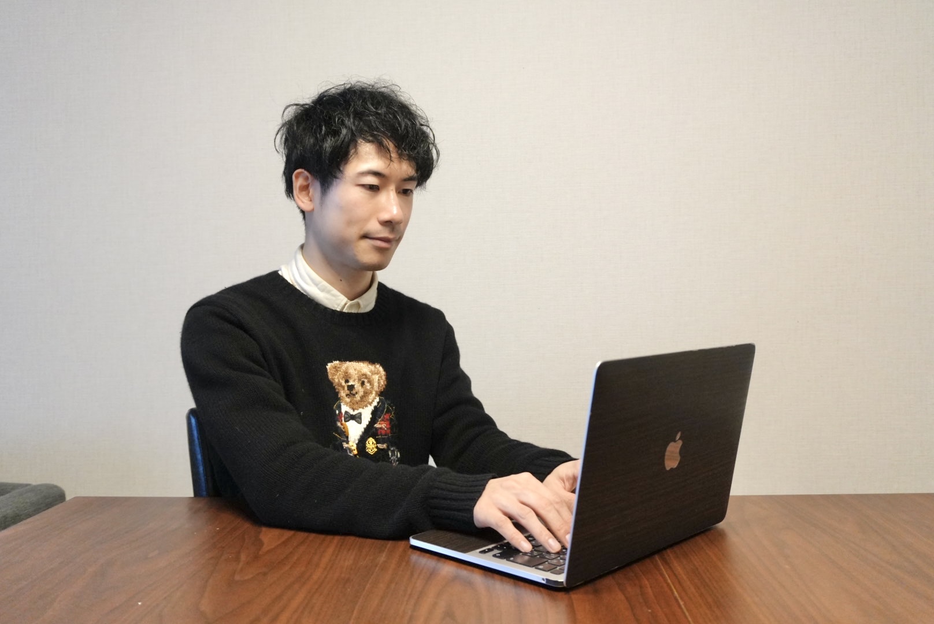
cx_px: 467
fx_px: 818
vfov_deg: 41.8
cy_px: 312
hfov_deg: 59.5
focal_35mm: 32
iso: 2500
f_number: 4
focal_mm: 21
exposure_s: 1/160
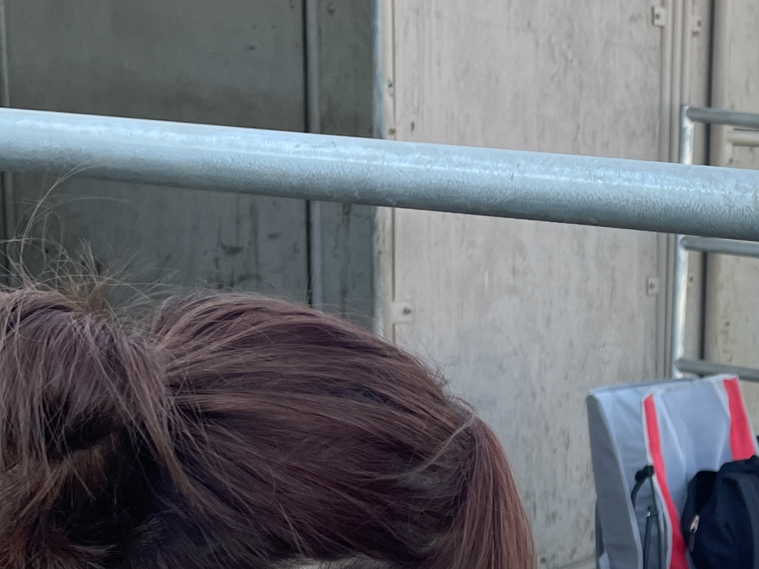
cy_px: 560
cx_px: 1014
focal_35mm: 81
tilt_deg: -12.5
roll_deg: -4.2
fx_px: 1776
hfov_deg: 21.6
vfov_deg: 17.8
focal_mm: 5.1
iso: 32
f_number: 1.6
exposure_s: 1/362
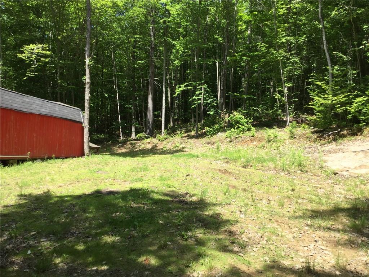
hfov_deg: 58.4
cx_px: 184
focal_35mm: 31
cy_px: 138
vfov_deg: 45.4
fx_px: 330
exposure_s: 1/525
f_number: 2.4
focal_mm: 3.3
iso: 25
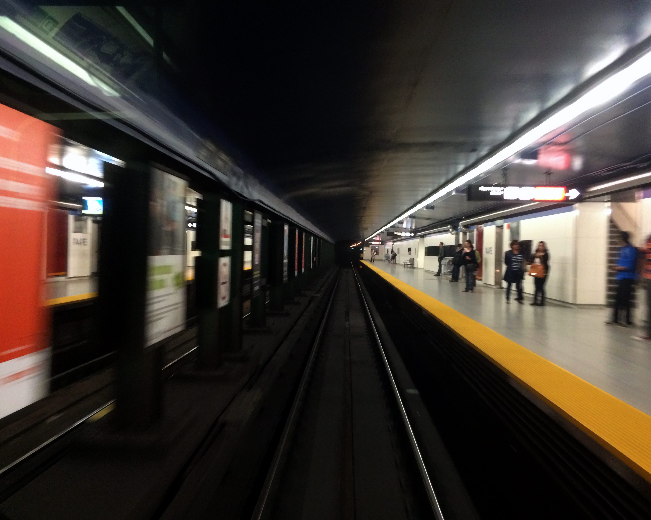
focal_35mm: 32
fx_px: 616
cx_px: 335
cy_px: 263
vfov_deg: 45.8
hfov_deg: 55.7
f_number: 2.2
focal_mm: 4.12
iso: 320
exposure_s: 1/24
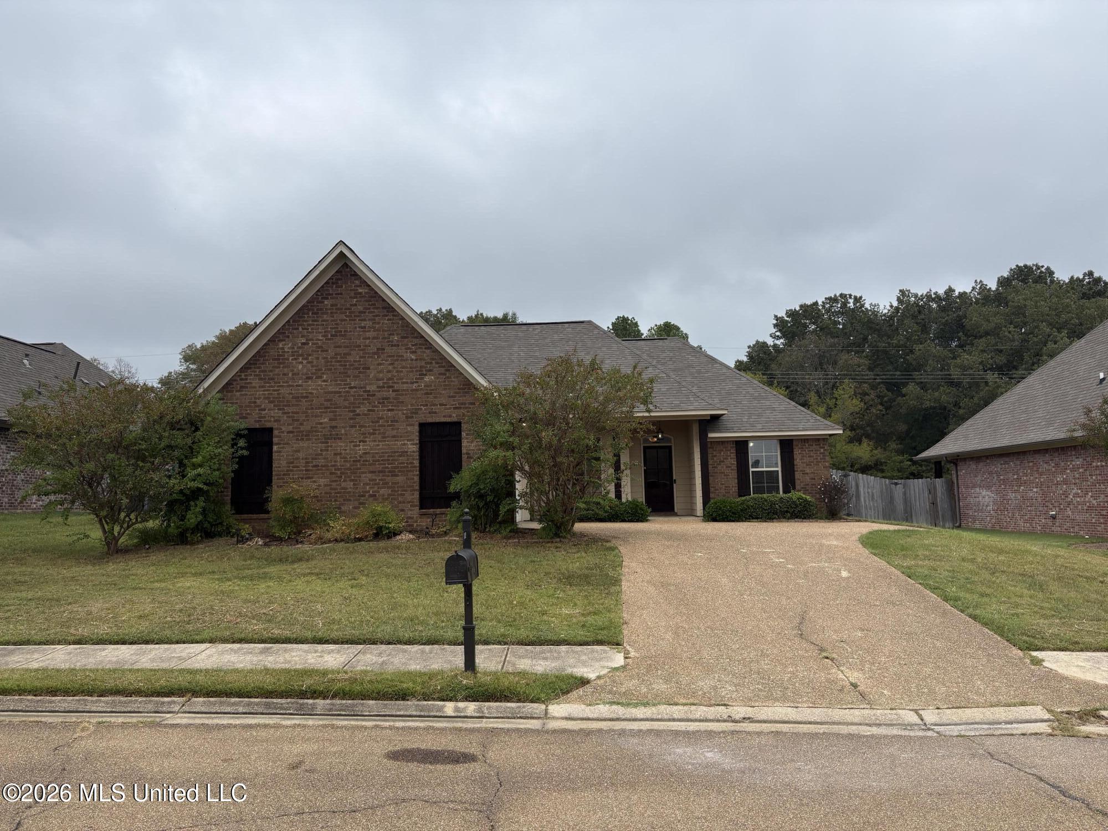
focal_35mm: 26
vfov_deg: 53.1
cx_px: 554
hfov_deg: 67.3
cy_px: 416
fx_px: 832
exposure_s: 1/2865
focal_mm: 5.96
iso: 50
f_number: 1.6
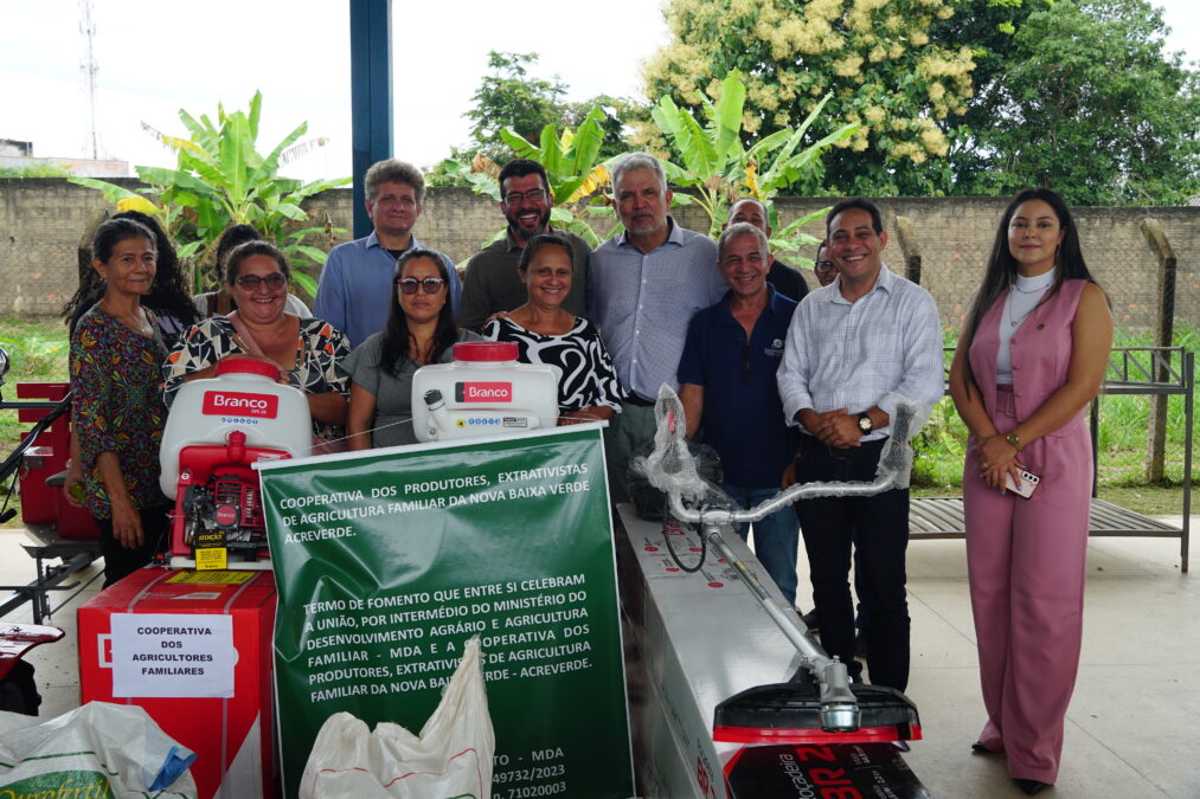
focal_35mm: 34
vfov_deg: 38.3
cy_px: 400
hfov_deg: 55.1
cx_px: 600
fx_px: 1150
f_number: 5
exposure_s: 1/160
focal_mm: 23
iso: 100
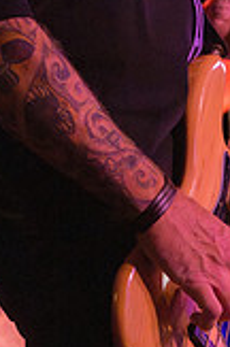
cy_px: -98
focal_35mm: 238
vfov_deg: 8.5
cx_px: 134
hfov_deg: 5.7
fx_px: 2290
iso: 16000
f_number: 2.8
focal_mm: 86
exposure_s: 1/250
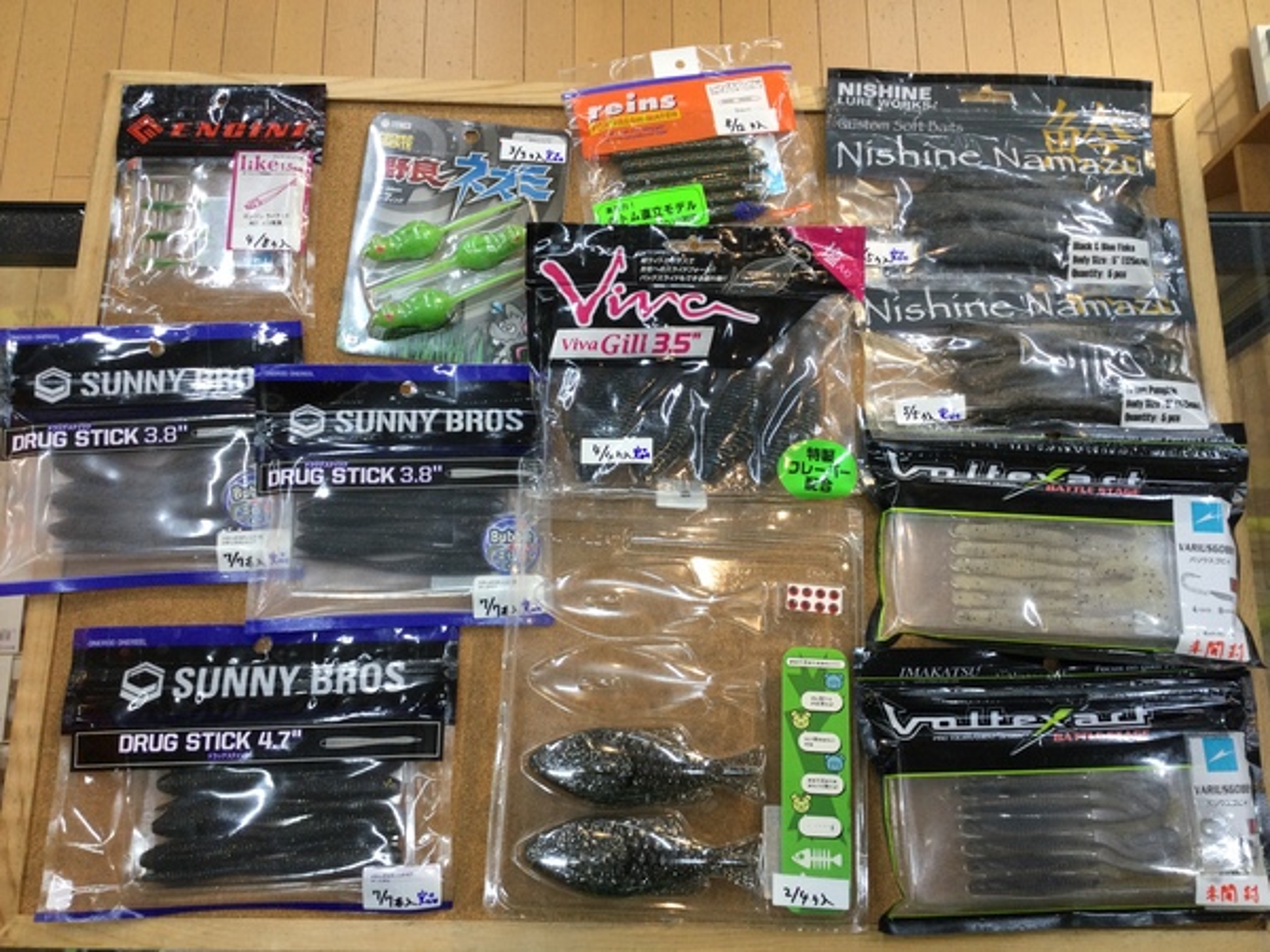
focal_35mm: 31
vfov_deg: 45.4
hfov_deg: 58.4
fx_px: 1137
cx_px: 635
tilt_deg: -76.2
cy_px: 476
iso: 32
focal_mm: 3.3
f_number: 2.4
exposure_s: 1/40
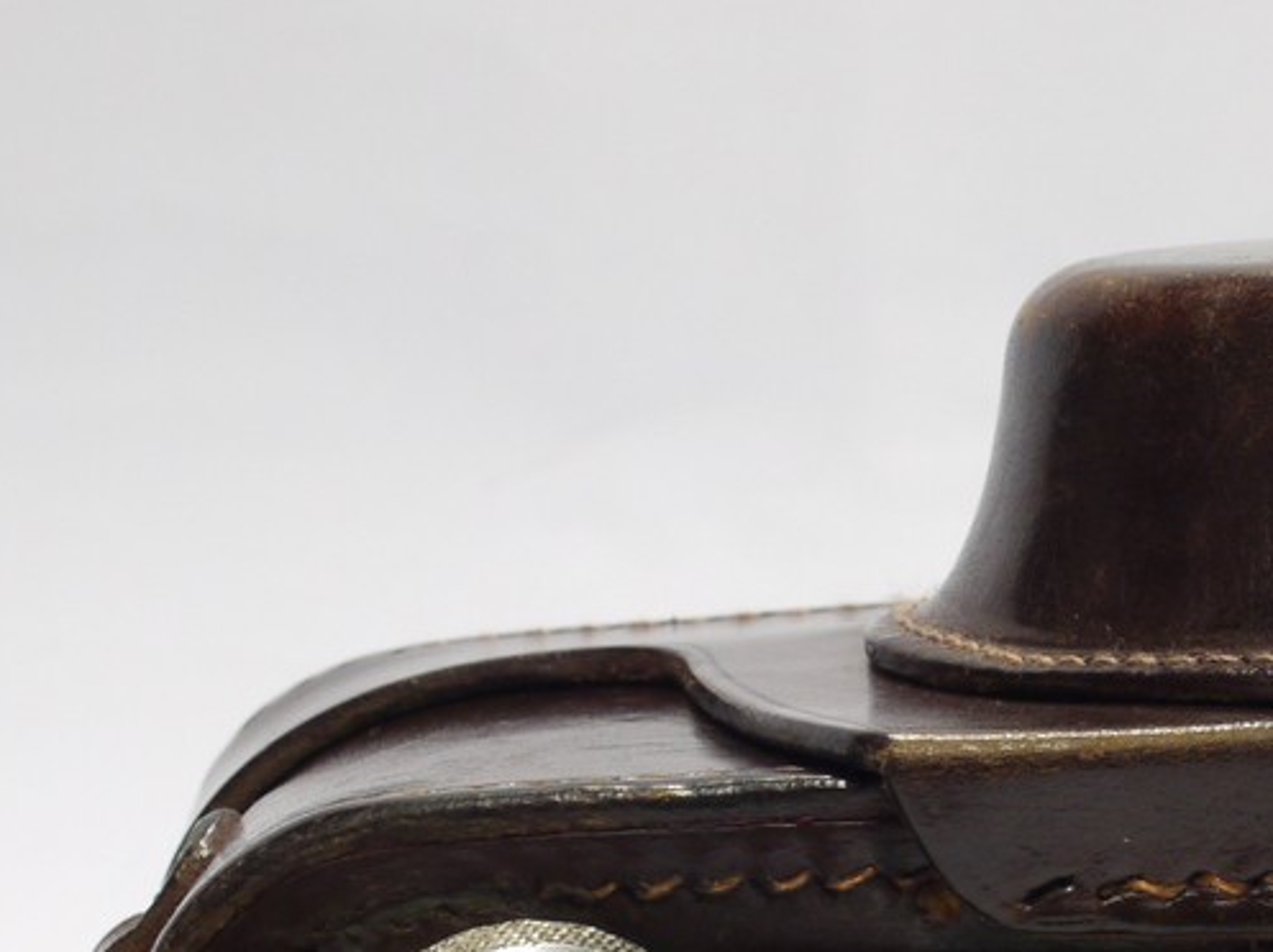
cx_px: 1186
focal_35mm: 145
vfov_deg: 10.2
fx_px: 5329
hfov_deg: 13.5
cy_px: 814
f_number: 9
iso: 400
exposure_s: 1/8
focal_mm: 30
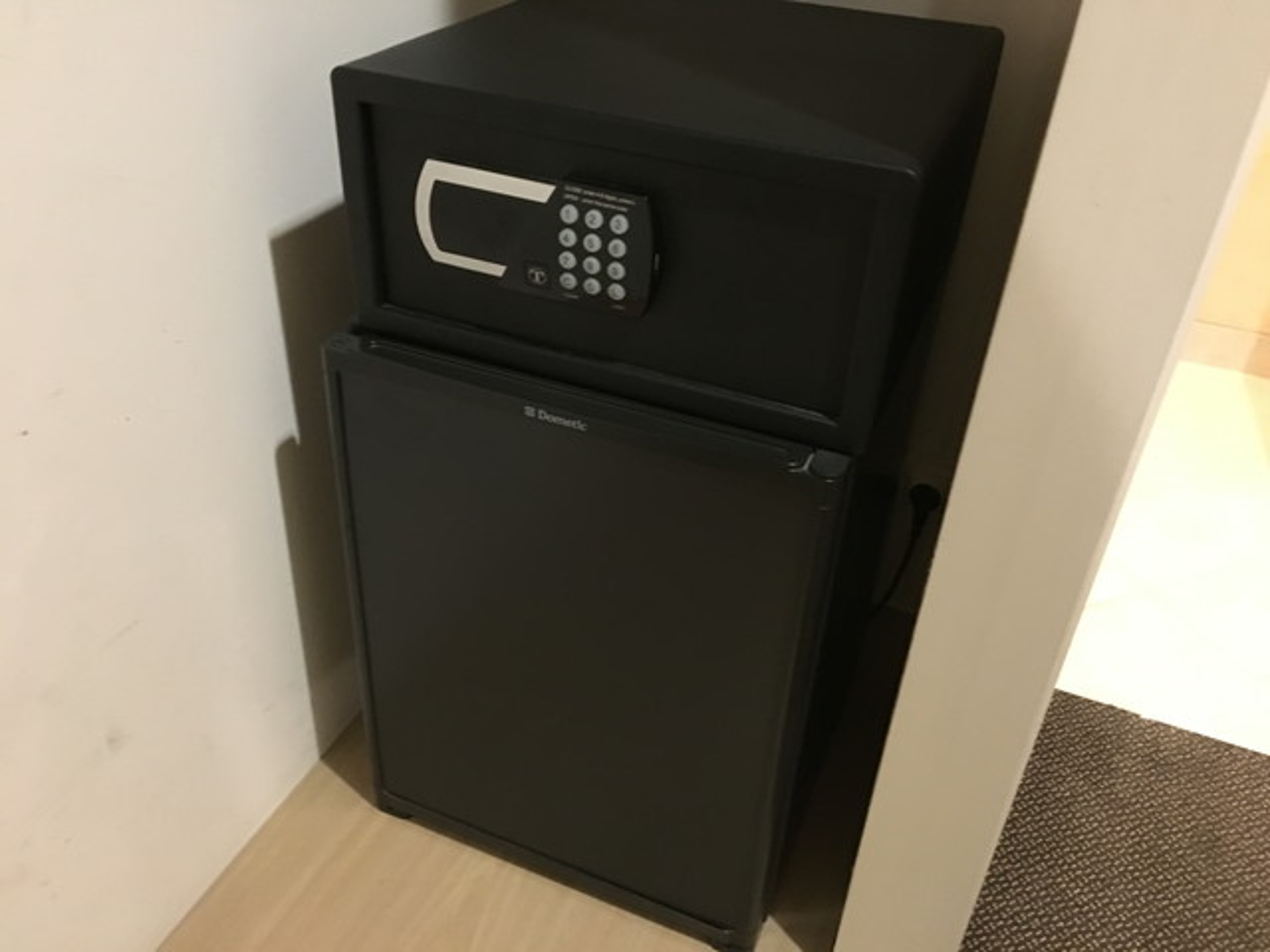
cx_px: 635
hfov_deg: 61.7
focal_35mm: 29
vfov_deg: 48.2
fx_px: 1064
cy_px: 476
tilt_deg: -35.3
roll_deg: -3.5
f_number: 2.2
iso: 500
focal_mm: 4.15
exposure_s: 1/17
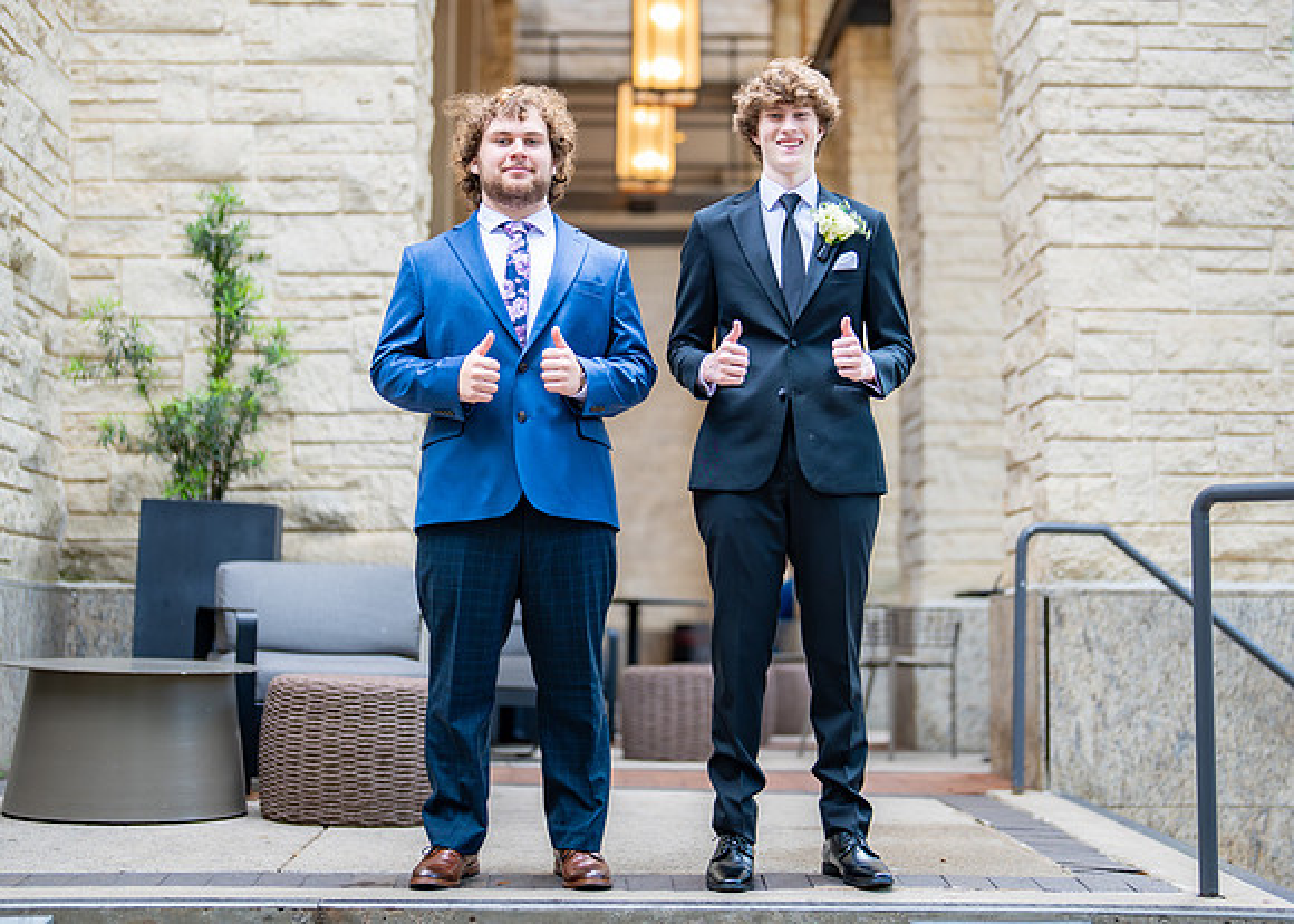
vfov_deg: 21.6
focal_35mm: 66
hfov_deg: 30.0
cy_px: 384
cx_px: 694
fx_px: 2418
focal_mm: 50
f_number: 1.2
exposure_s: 1/500
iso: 250
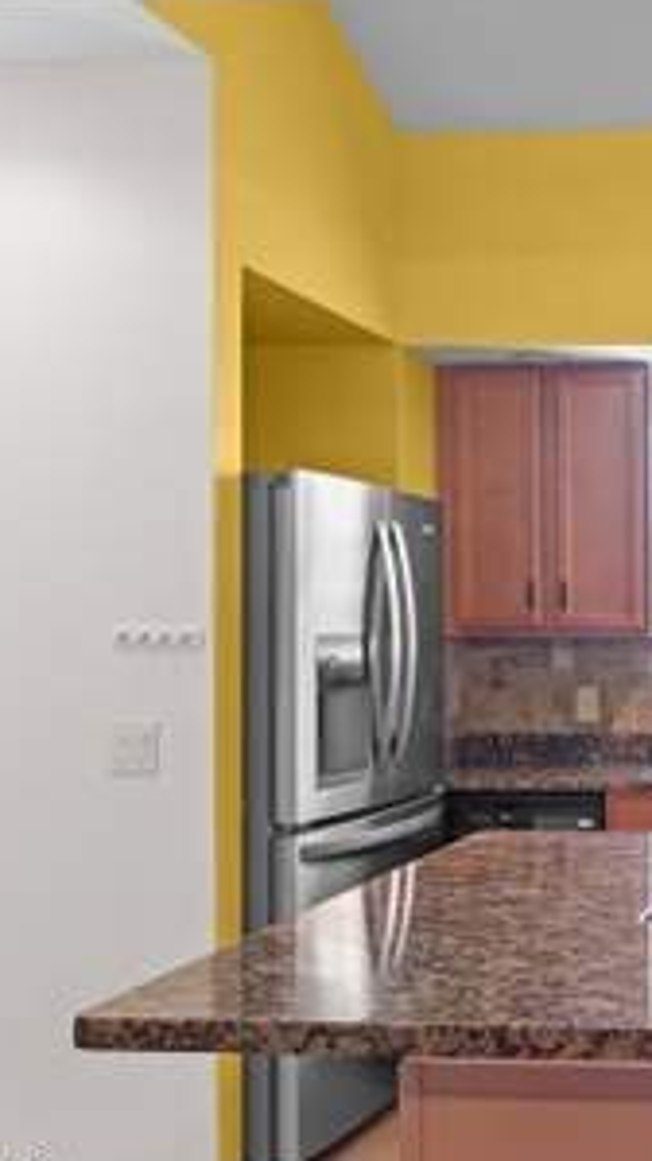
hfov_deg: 24.6
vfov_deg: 47.5
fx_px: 1318
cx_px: 827
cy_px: 582
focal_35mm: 43
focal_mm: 17
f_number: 5.3
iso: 800
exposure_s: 1/30
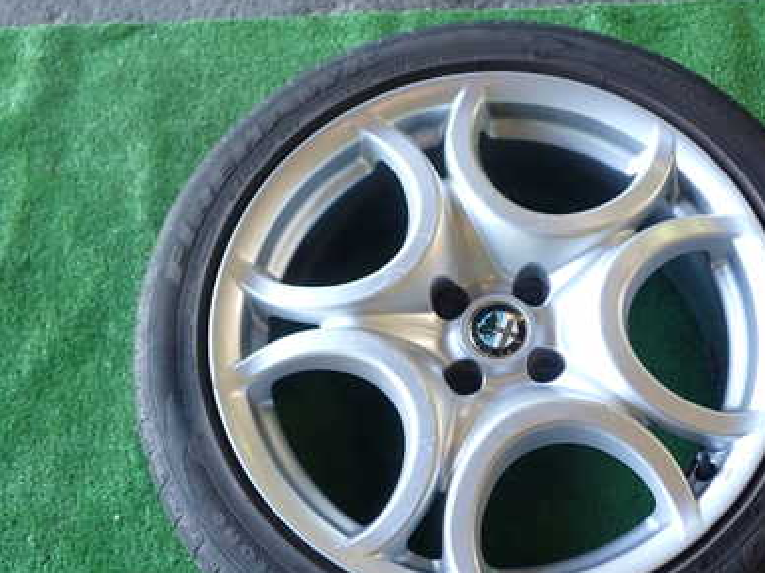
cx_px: 466
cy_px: 375
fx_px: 1237
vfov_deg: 26.0
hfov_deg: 34.2
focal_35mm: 56
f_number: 2.5
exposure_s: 1/50
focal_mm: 6.37
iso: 200
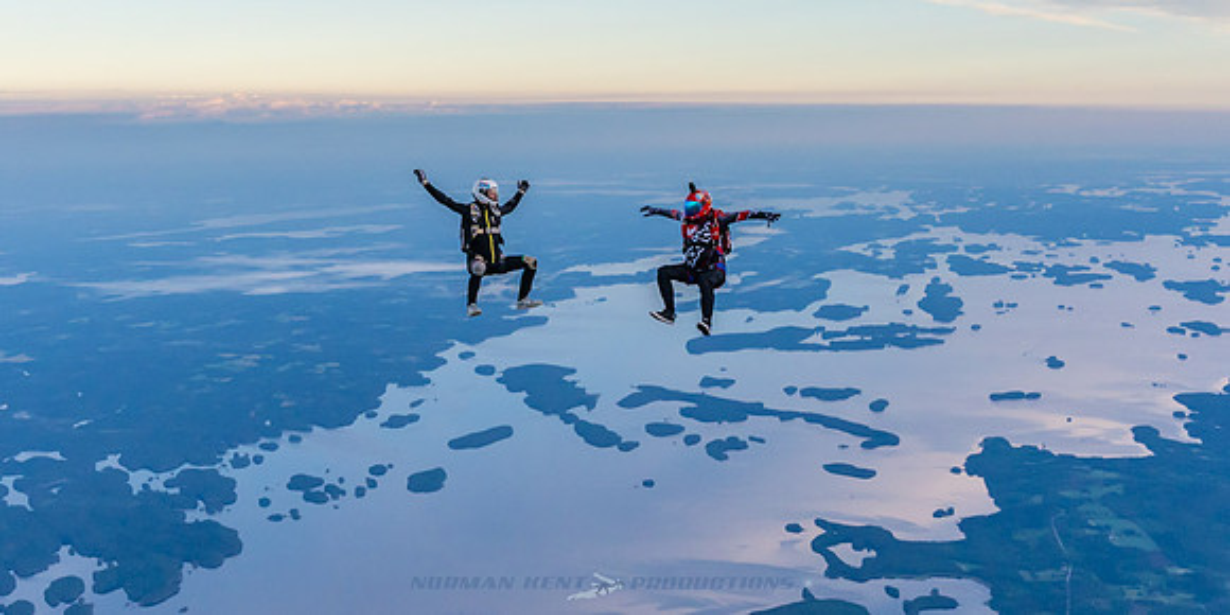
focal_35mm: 60
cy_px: 376
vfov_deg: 18.3
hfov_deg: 35.7
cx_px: 589
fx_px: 1908
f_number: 5
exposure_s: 1/2000
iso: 1000
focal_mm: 30
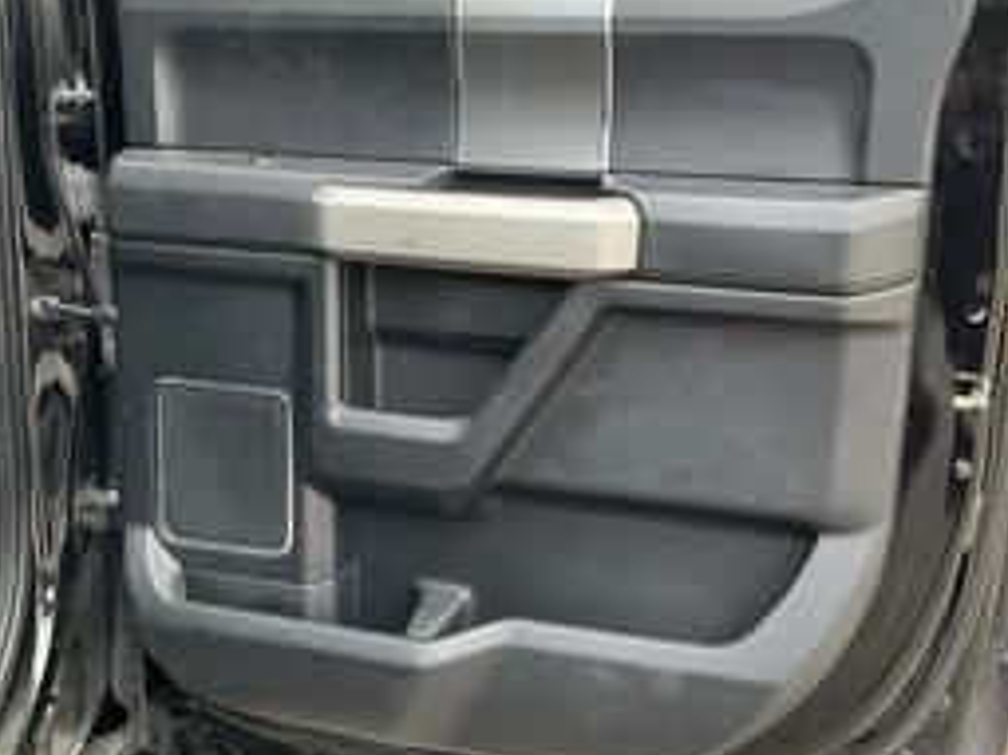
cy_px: 387
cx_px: 502
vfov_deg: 32.8
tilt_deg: -12.4
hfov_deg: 43.0
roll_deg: -4.4
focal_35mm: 44
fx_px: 1281
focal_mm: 3
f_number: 1.8
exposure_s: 1/122
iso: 32
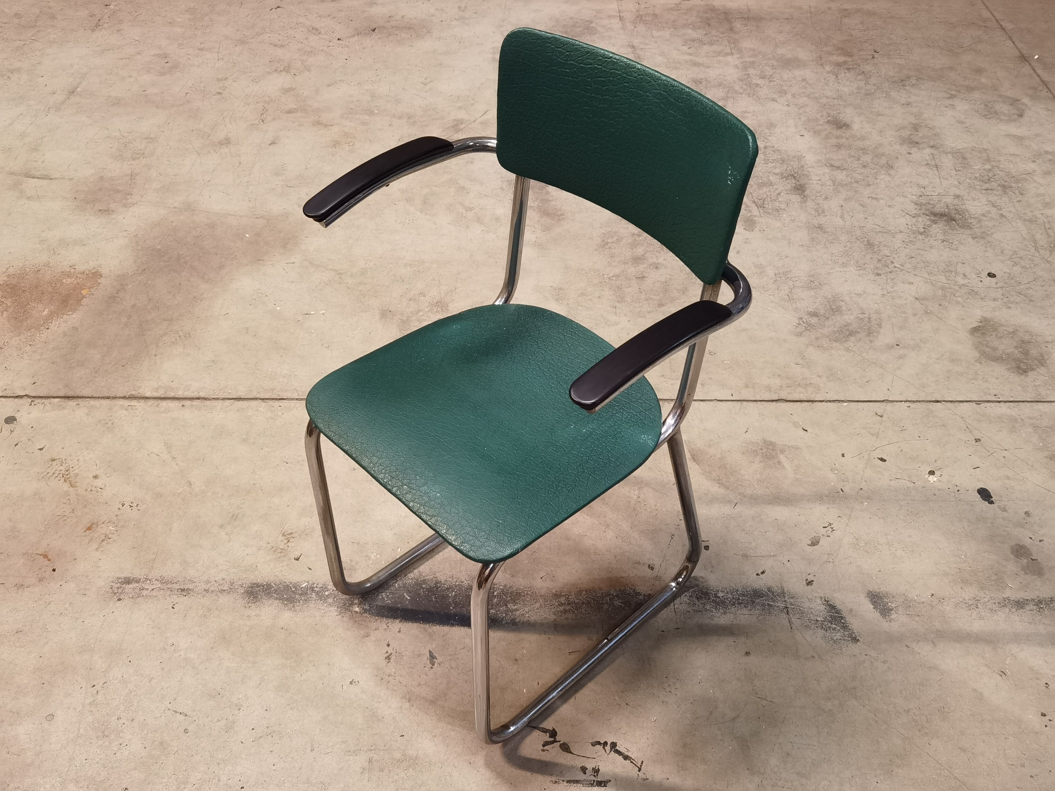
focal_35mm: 35
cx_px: 528
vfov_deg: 40.7
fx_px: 1067
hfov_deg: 52.6
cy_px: 396
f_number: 1.9
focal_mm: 6.71
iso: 640
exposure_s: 1/25
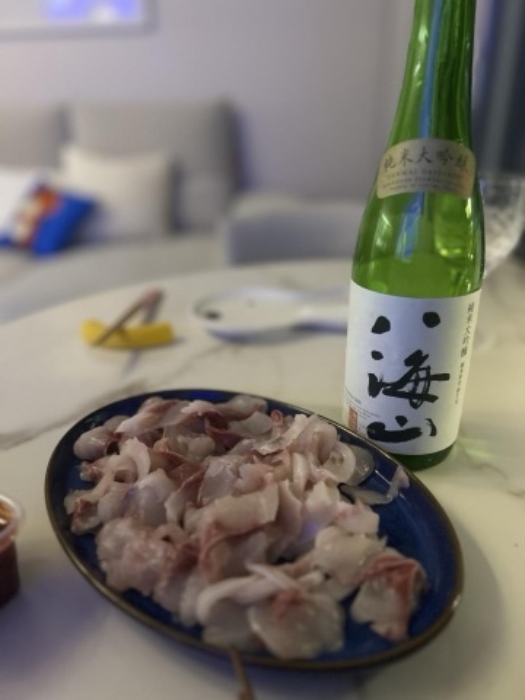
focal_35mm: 26
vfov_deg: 67.3
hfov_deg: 53.1
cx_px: 262
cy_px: 350
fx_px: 526
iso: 640
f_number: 1.5
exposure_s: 1/30
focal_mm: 5.7
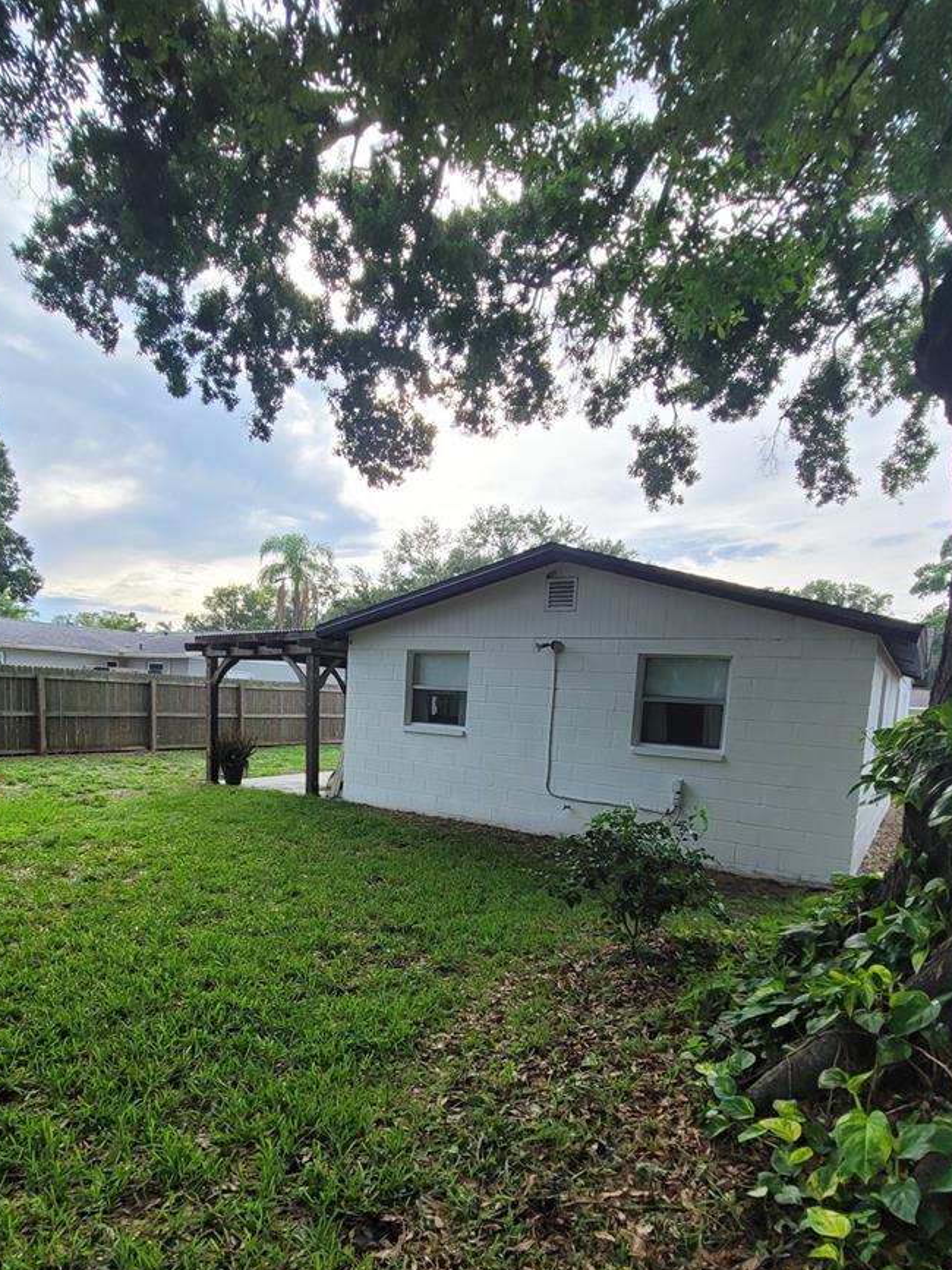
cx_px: 453
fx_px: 660
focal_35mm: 18
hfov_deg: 71.5
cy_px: 773
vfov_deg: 86.5
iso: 64
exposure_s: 1/499
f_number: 2.2
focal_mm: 2.2
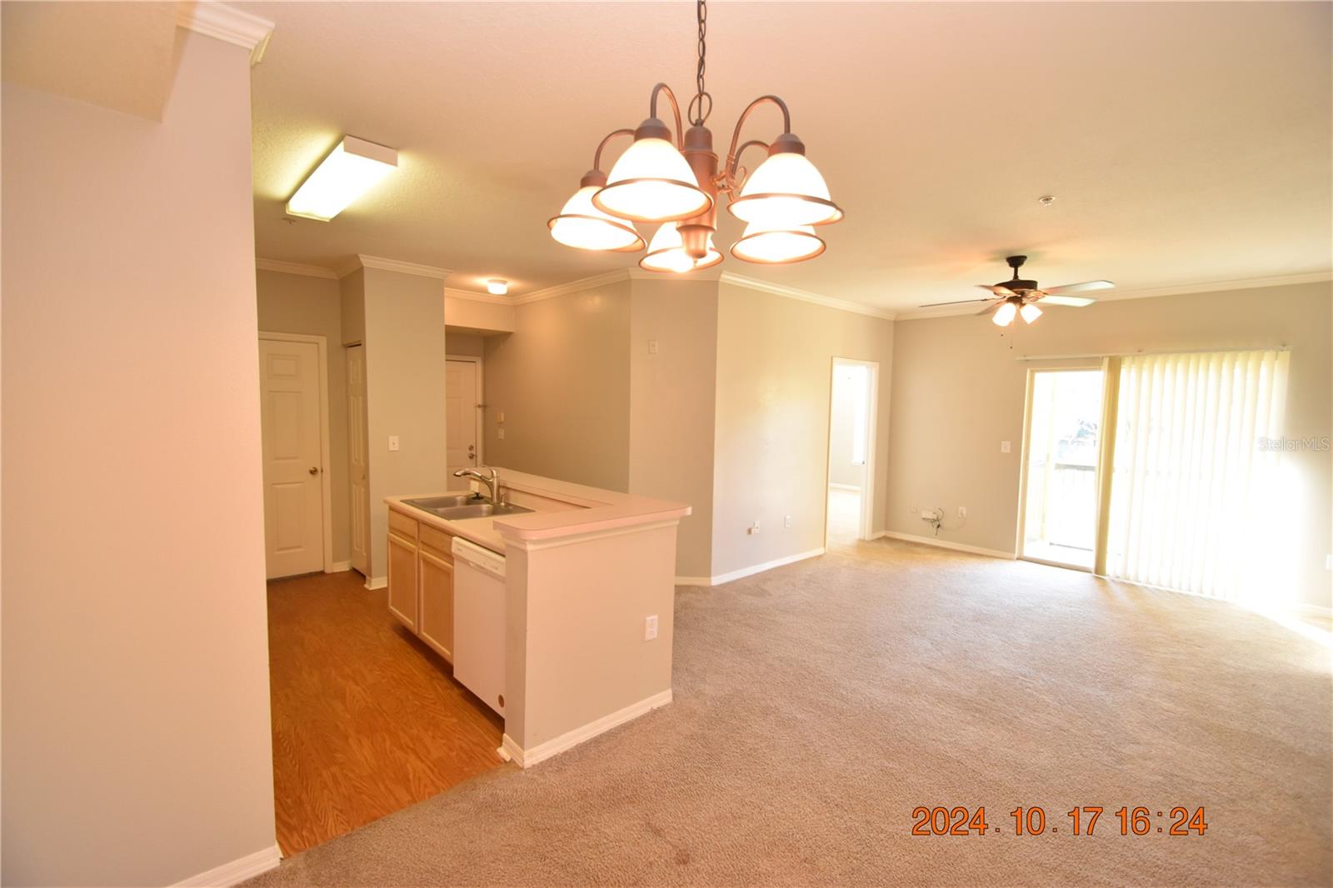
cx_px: 666
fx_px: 555
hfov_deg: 100.4
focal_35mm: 15
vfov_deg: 77.3
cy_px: 444
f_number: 4.5
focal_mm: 10
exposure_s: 1/80
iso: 800
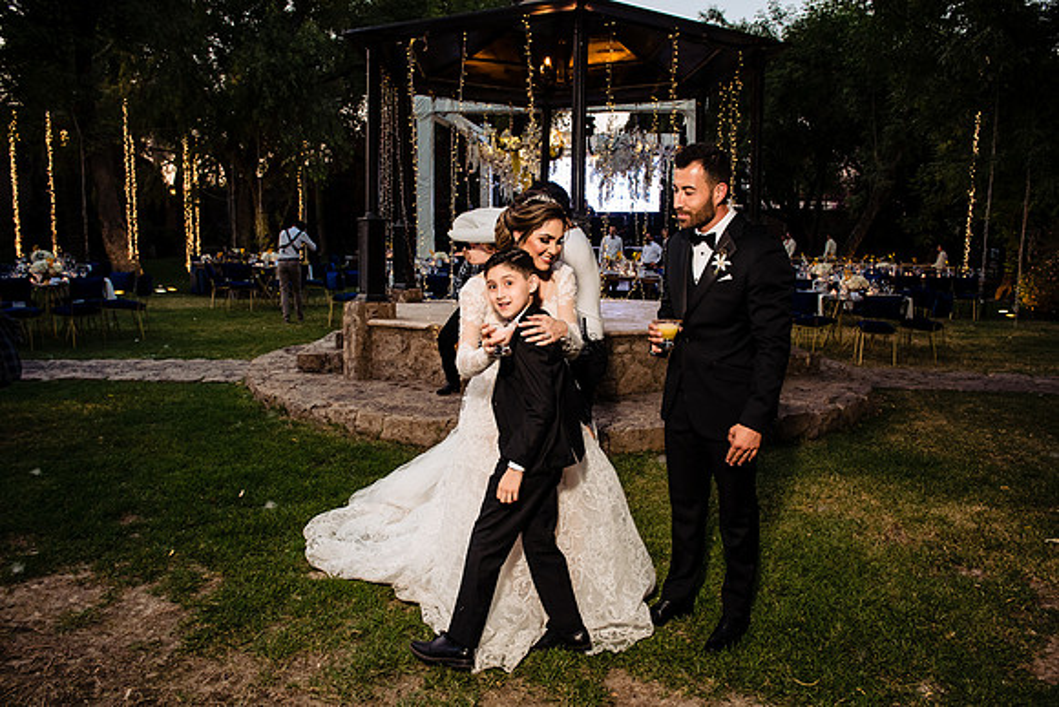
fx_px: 794
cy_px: 354
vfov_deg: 48.0
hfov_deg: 67.4
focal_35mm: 27
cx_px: 530
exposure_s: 1/200
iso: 1600
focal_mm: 27
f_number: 6.3
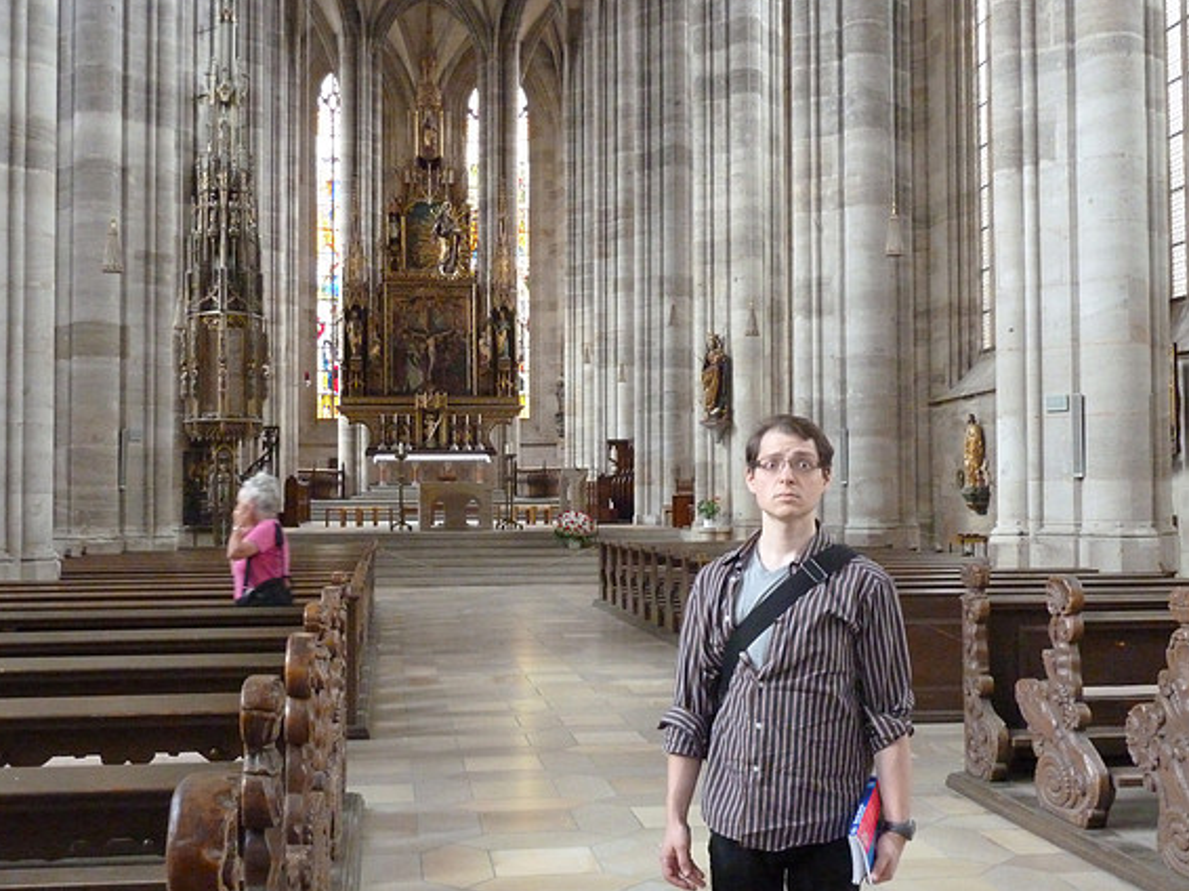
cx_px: 582
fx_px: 1408
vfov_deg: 35.1
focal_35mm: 41
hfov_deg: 45.8
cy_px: 447
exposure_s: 1/30
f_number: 3.6
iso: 800
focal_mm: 6.5
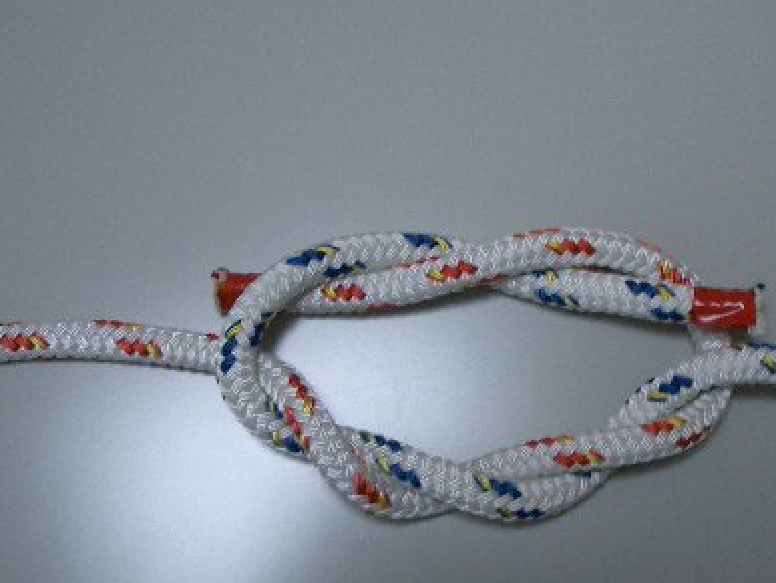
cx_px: 470
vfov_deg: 25.2
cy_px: 342
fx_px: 1301
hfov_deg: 33.1
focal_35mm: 58
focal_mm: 5.8
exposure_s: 1/60
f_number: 2.6
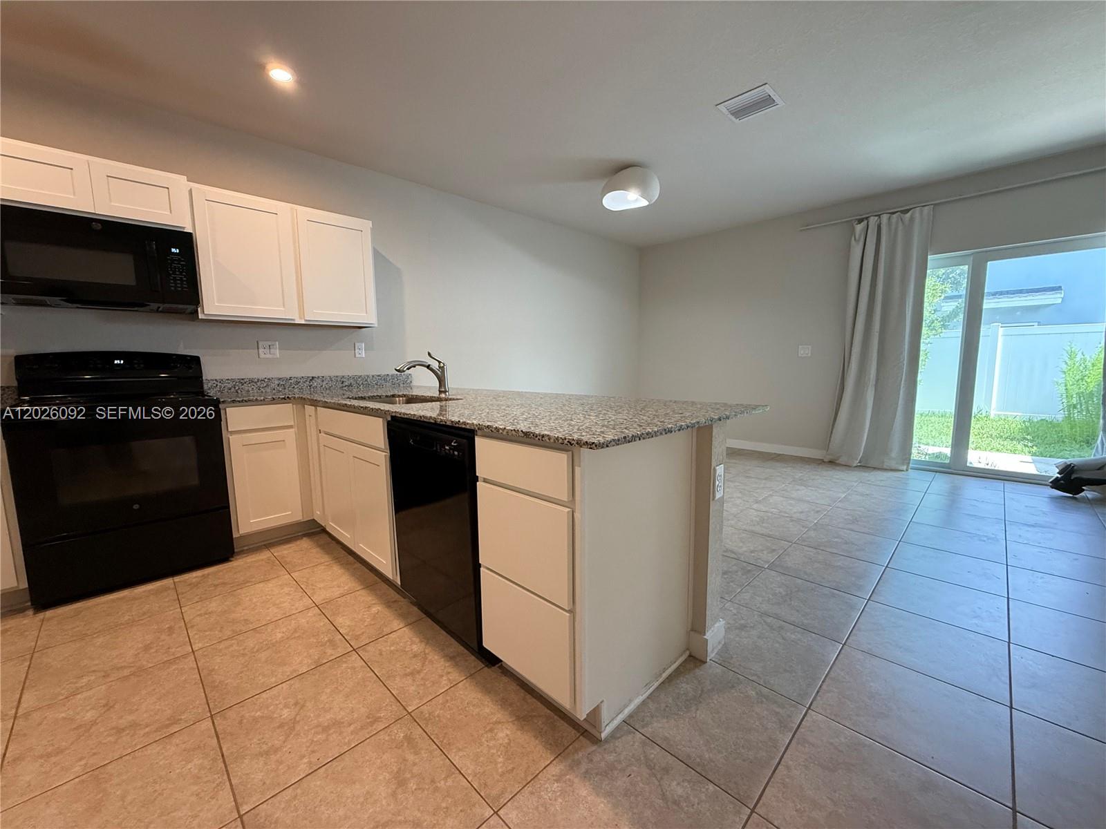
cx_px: 553
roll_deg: +0.1
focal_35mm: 14
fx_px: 447
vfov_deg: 85.7
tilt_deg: -6.6
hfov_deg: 102.1
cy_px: 414
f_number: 2.2
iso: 320
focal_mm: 2.22
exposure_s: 1/120
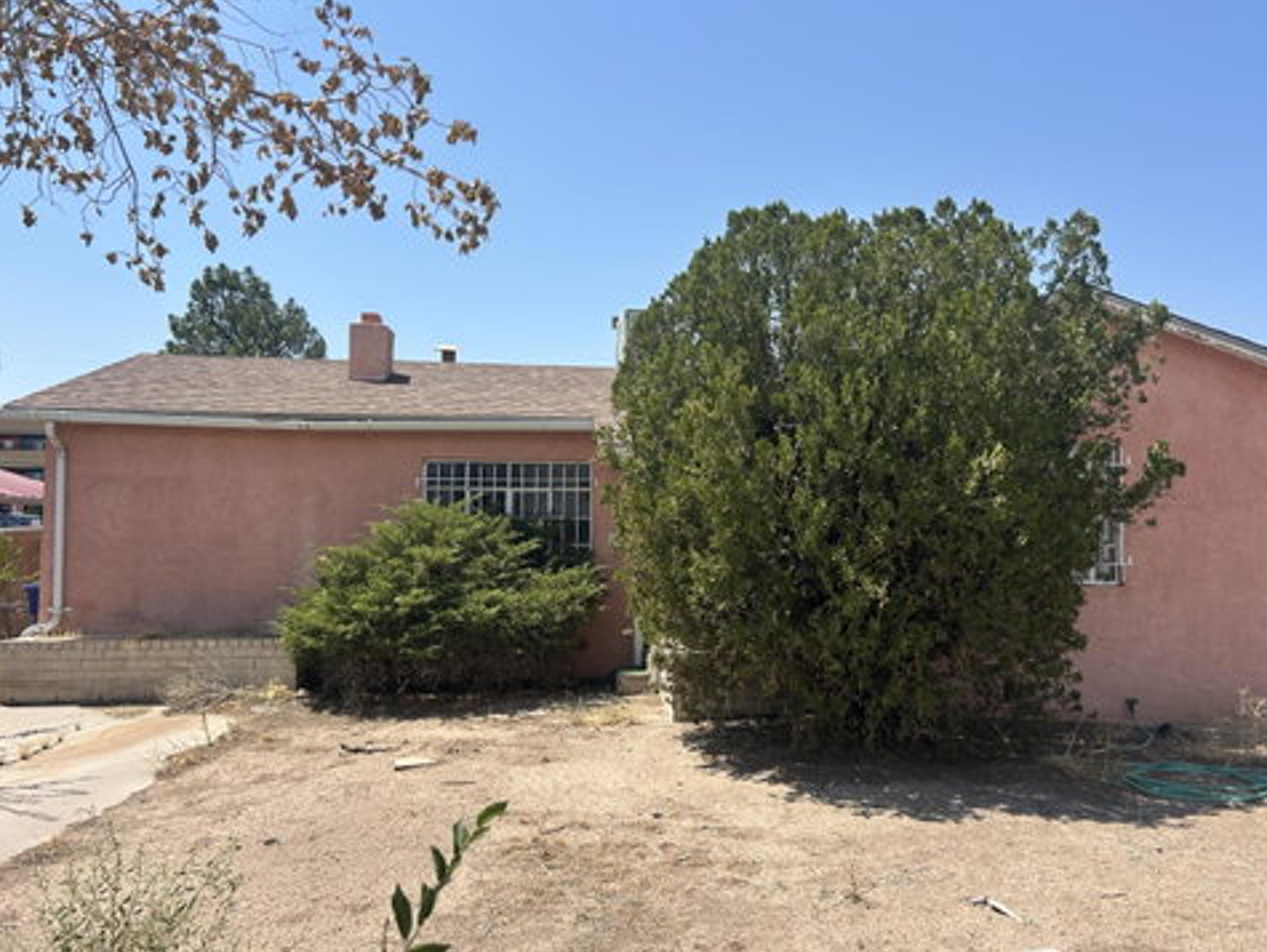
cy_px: 483
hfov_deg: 63.4
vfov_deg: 49.8
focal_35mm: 28
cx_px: 656
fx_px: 1026
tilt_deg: +2.2
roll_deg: +0.0
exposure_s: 1/3460
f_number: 1.5
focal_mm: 5.7
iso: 50
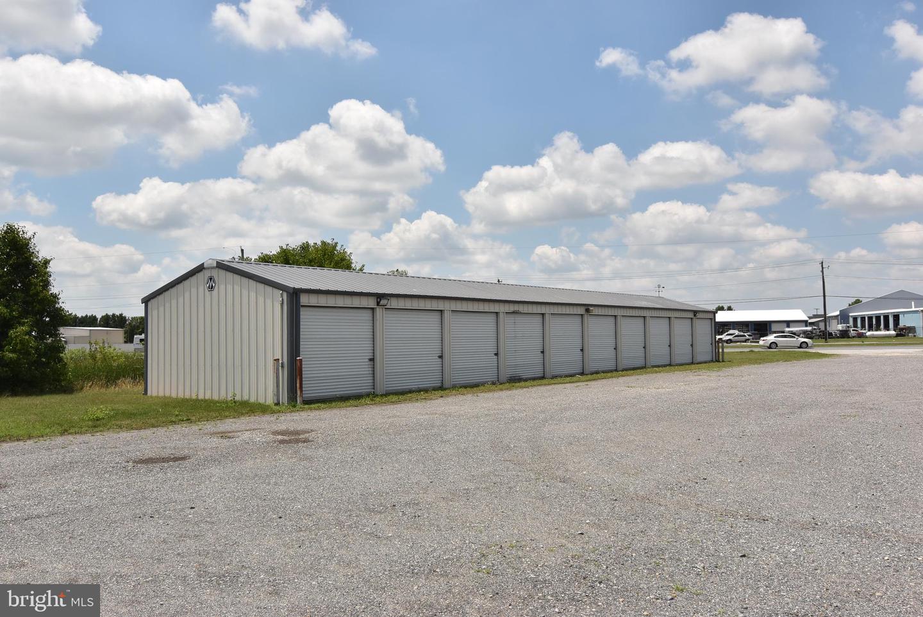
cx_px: 462
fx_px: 770
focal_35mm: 30
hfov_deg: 61.9
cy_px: 308
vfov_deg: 43.7
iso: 400
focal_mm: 20
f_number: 14
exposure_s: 1/640
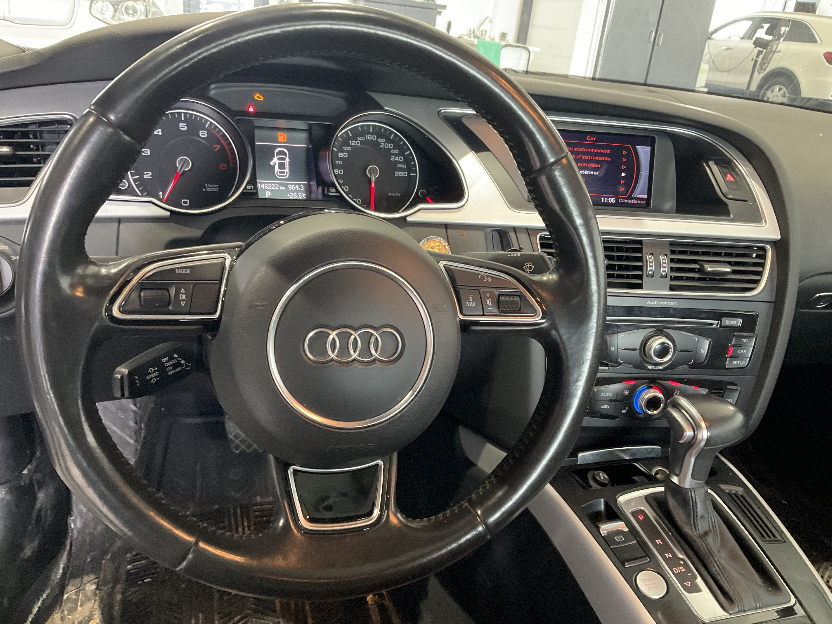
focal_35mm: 29
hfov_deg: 61.7
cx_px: 416
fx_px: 697
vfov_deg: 48.2
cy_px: 312
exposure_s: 1/49
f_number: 1.8
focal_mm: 3
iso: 320
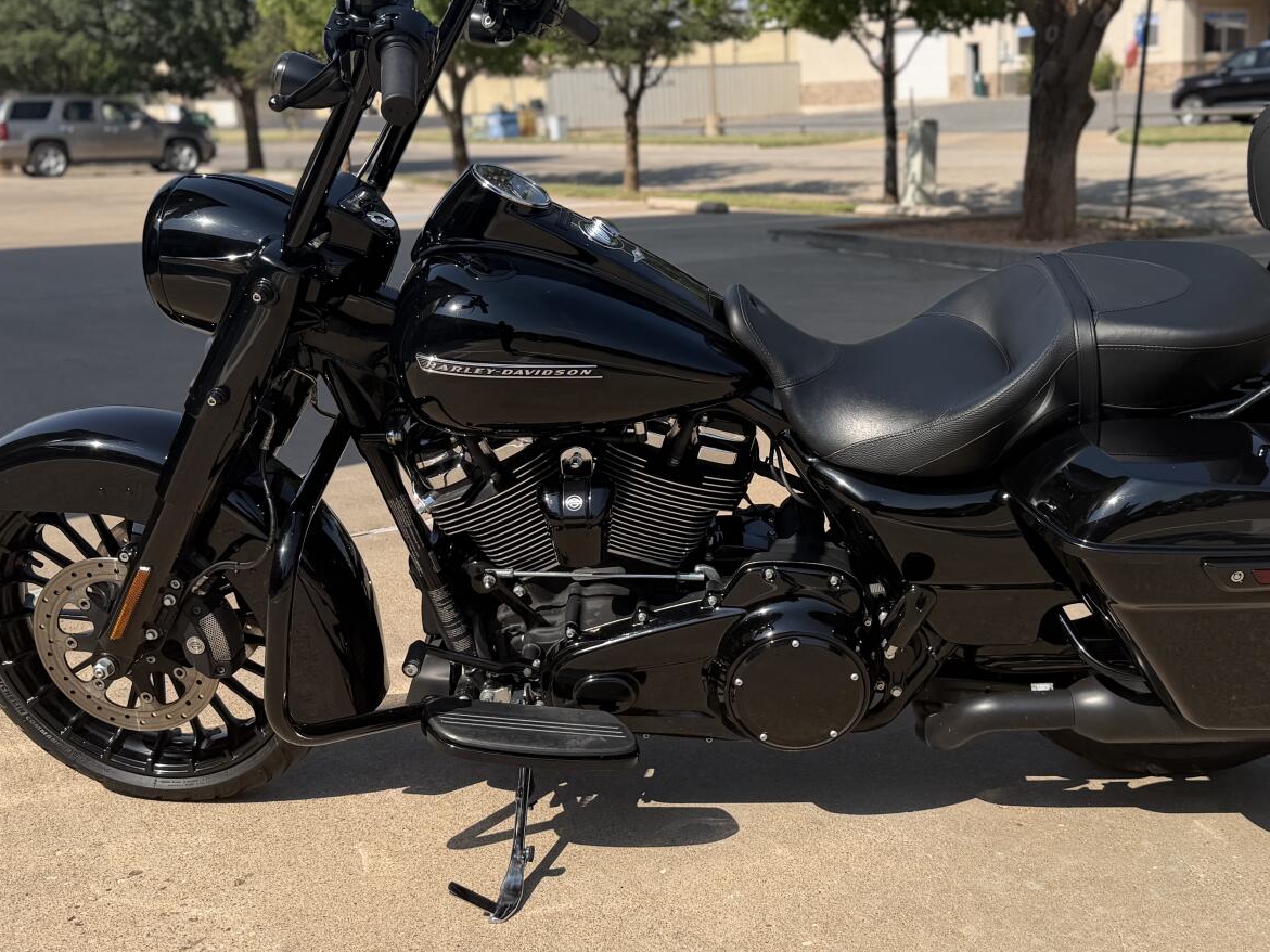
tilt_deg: -12.3
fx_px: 1504
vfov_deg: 35.1
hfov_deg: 45.5
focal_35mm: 41
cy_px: 437
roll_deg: +1.3
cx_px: 758
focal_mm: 6.76
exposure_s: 1/3759
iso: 80
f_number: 1.78
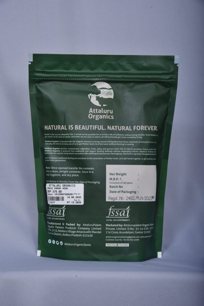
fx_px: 892
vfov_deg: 19.5
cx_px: 102
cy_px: 153
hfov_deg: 13.1
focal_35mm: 105
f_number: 16
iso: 160
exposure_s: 1/200
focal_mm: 105
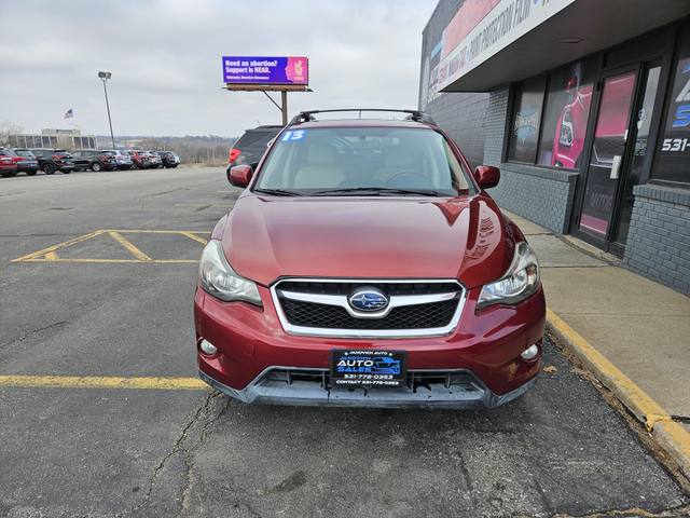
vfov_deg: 58.9
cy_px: 259
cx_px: 345
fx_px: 458
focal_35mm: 23
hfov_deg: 73.9
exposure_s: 1/719
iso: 25
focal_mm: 5.4
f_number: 1.8
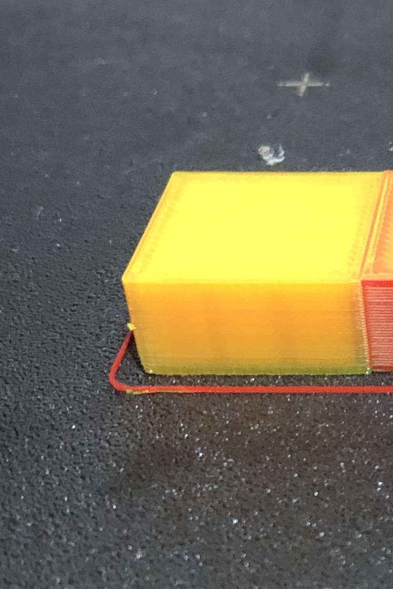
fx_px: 1556
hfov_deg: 13.4
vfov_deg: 21.4
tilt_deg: -34.1
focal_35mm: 95
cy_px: 345
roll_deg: +0.9
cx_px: 637
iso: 100
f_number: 1.8
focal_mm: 3.99
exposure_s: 1/5
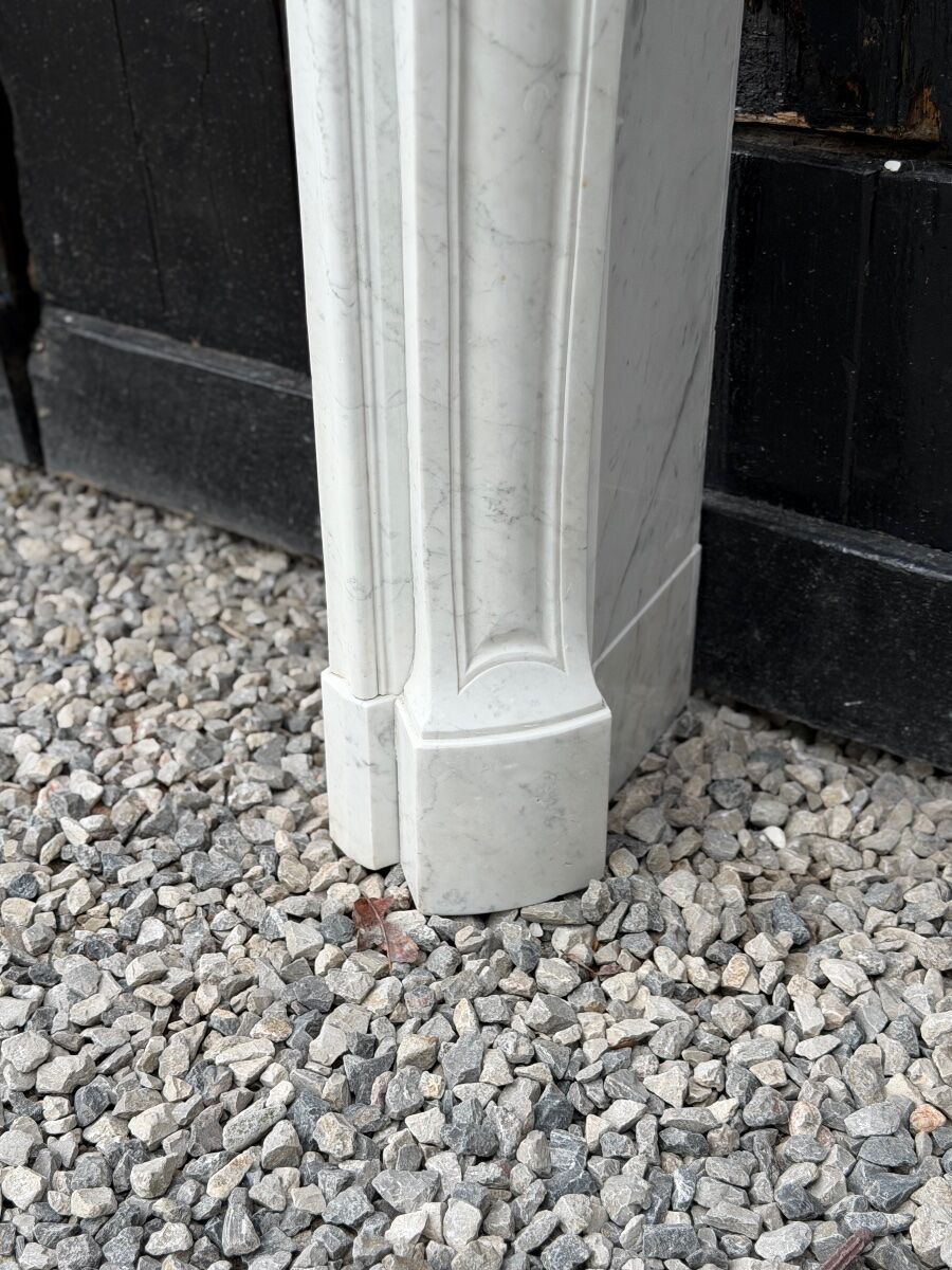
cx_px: 476
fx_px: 1760
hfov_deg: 30.3
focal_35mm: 48
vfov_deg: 39.7
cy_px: 635
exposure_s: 1/1027
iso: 64
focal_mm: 6.76
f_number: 1.78
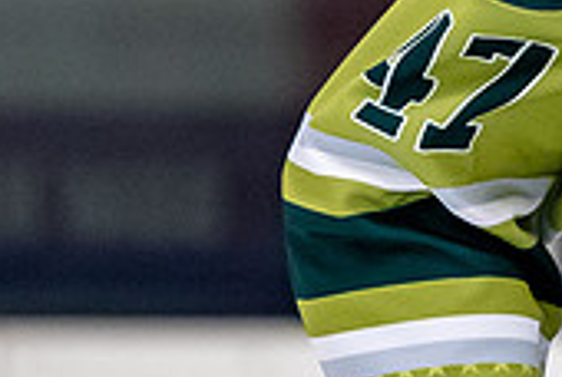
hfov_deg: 1.3
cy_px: -333
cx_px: 1028
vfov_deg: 0.9
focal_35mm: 1545
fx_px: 24161
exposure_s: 1/800
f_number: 3.2
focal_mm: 200
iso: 2000
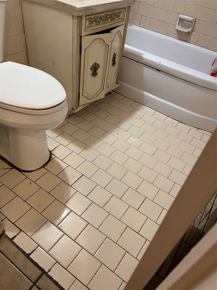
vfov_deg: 67.3
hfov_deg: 53.1
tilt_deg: -41.2
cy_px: 145
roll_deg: -6.9
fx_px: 217
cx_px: 108
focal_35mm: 26
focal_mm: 5.1
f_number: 1.6
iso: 250
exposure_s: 1/60
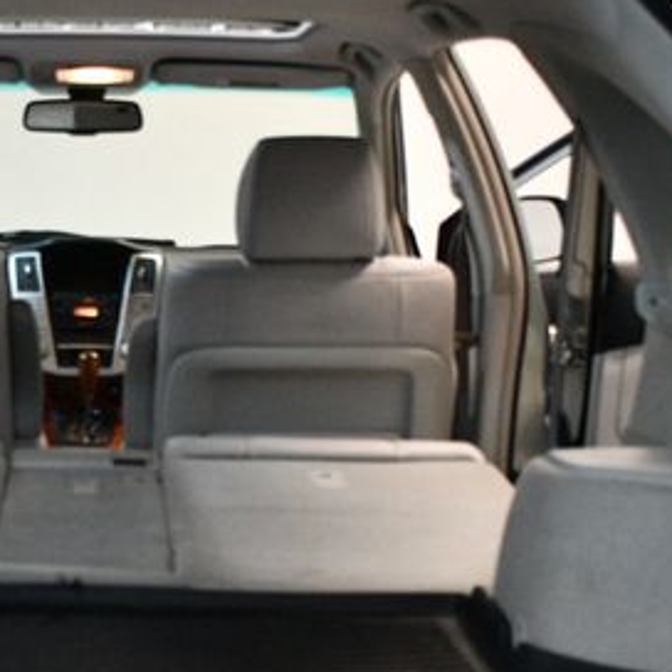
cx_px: 74
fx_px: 1757
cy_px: 462
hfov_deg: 21.2
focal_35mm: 80
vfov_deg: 21.5
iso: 3200
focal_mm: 27
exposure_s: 1/125
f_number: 4
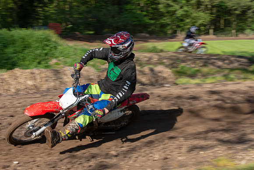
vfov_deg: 21.4
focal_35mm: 63
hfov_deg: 31.6
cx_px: 141
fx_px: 448
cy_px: 81
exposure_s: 1/320
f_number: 8
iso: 200
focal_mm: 38
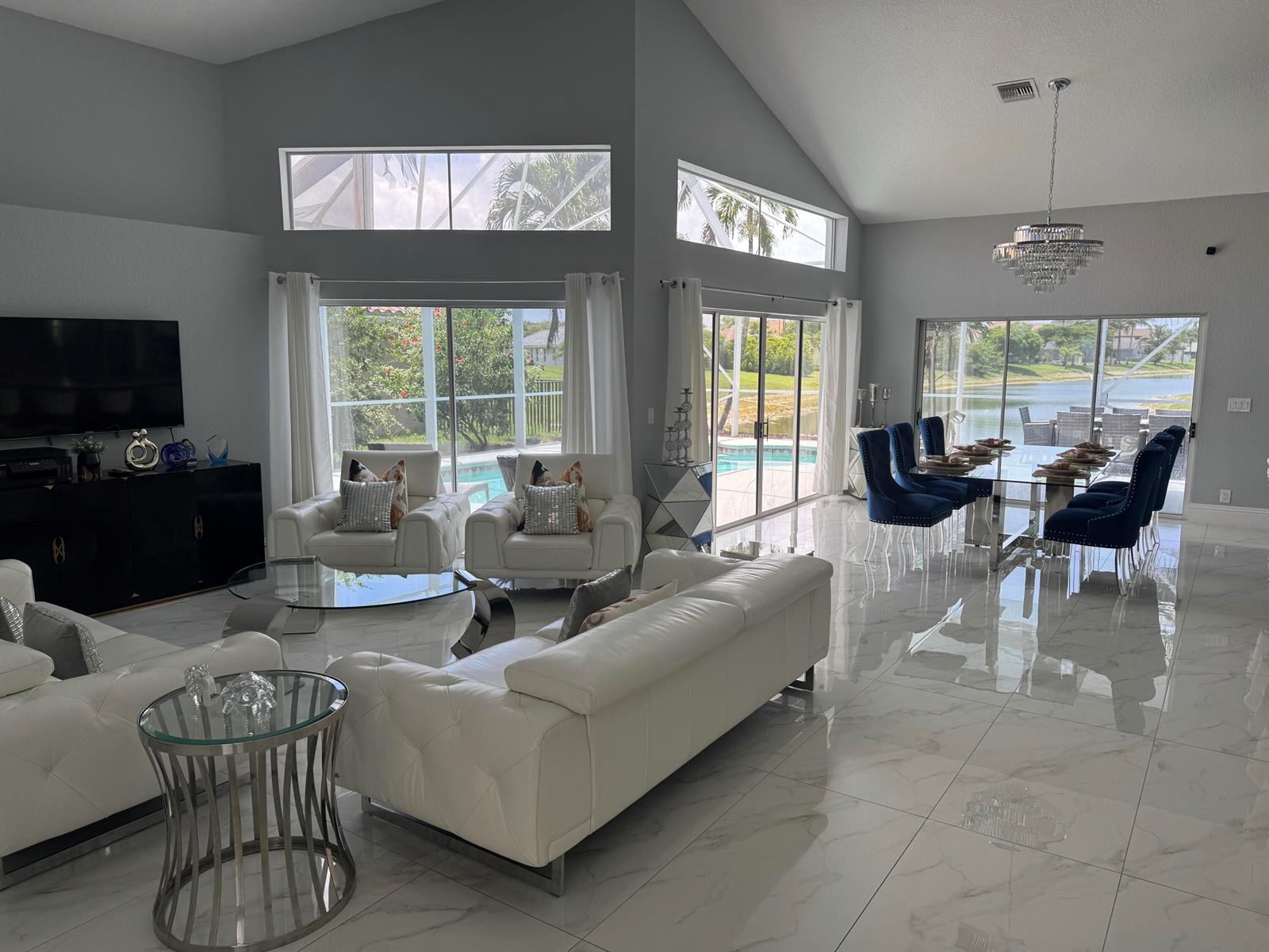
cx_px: 634
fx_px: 880
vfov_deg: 56.8
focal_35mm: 24
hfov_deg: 71.6
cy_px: 476
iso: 64
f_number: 1.78
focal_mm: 6.76
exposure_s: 1/237
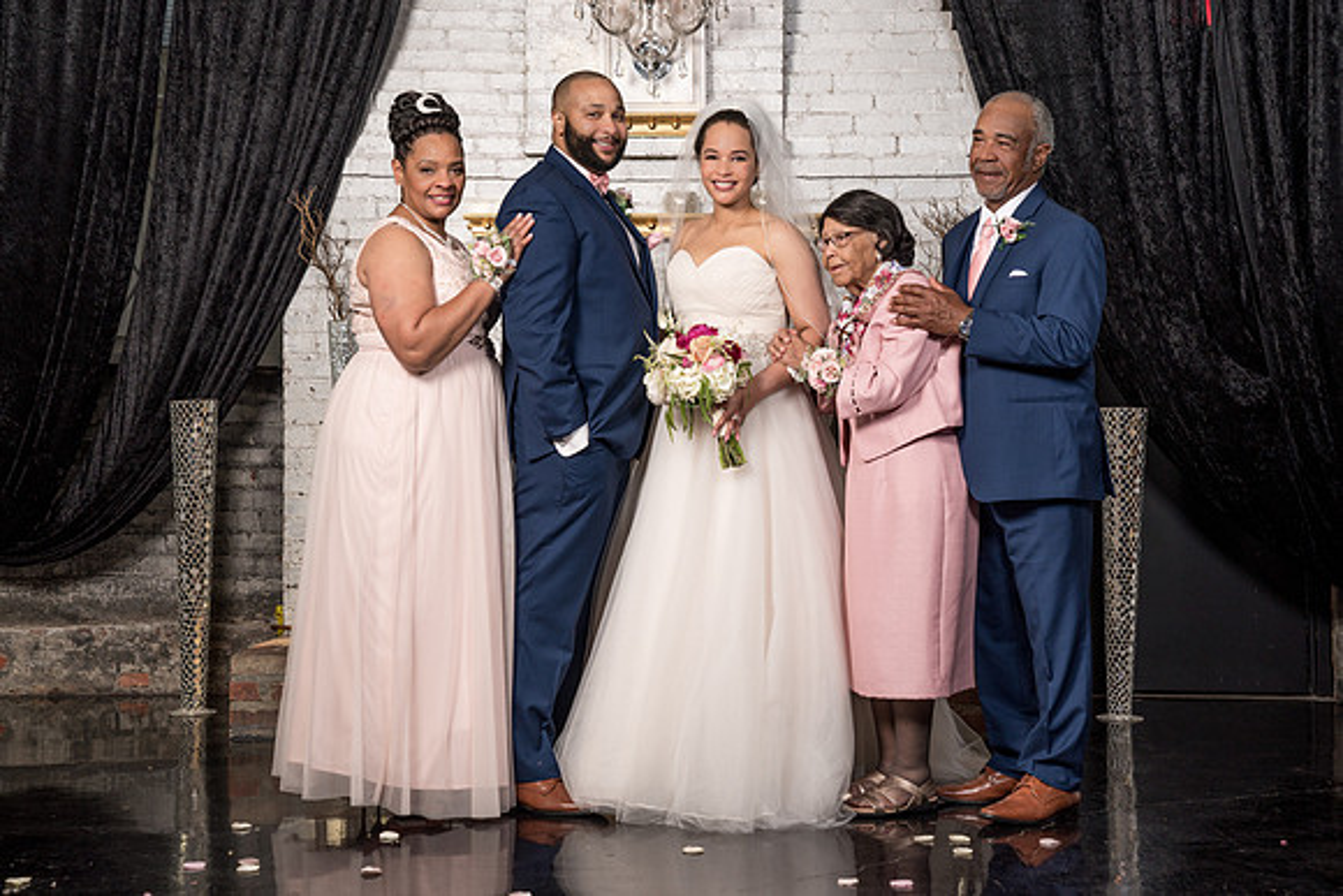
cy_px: 414
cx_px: 711
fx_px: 2395
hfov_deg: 31.3
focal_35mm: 64
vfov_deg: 21.2
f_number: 4
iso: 100
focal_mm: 58
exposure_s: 1/200
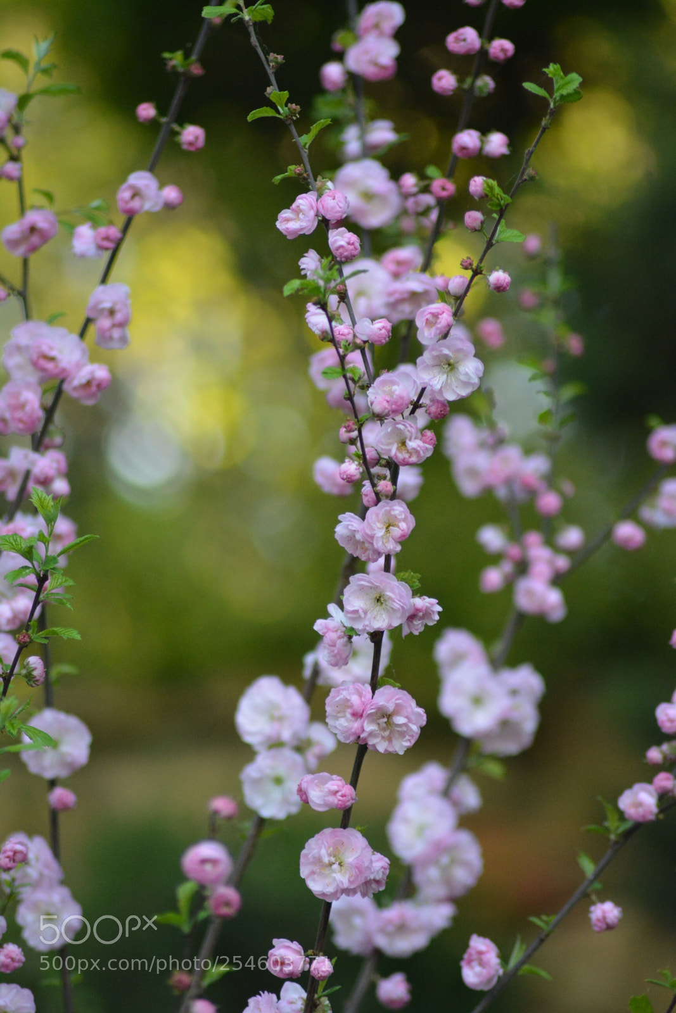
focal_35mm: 345
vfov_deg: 6.0
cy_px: 506
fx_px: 9715
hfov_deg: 4.0
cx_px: 338
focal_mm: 230
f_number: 5
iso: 1600
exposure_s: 1/400
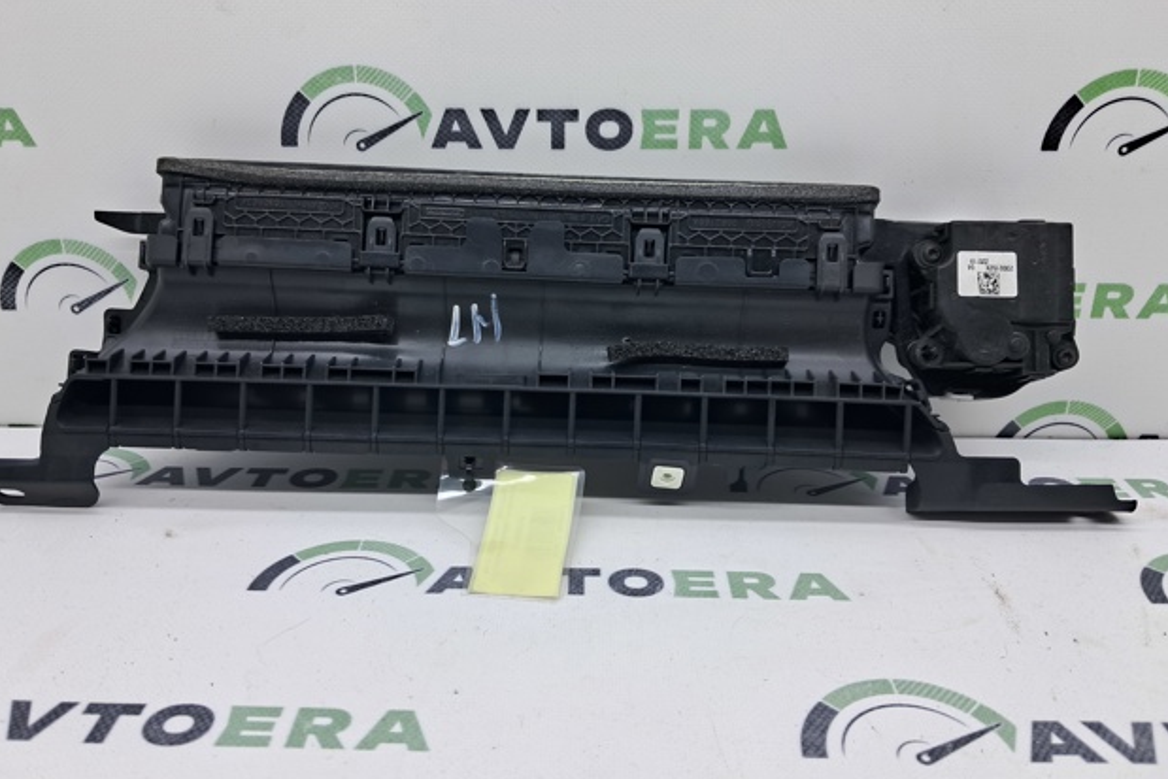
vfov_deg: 44.9
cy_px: 359
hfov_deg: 63.6
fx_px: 941
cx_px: 568
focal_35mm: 29
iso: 50
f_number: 1.8
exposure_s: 1/100
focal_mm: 4
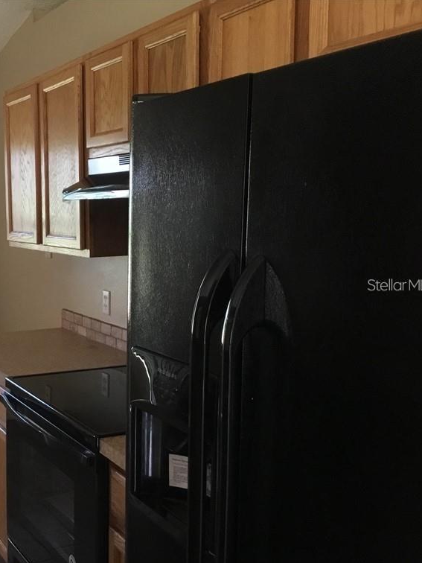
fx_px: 683
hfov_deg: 32.9
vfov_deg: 44.8
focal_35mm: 42
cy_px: 284
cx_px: 57
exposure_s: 1/30
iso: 125
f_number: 2.4
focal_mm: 3.3
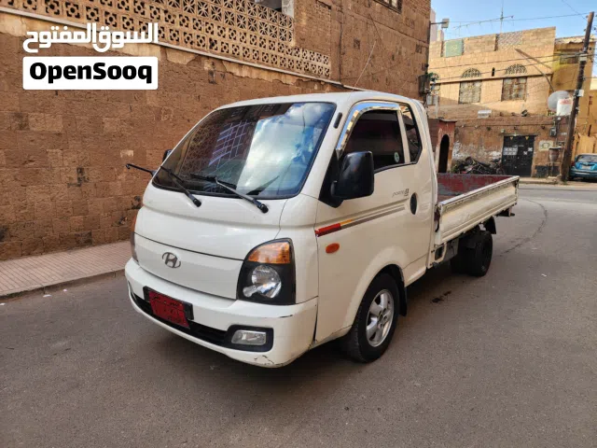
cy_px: 224
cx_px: 298
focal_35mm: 23
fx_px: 397
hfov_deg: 73.9
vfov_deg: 58.9
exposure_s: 1/180
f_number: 1.8
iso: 32
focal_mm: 6.4
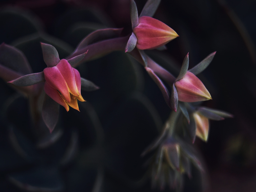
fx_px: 662
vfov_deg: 16.5
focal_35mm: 90
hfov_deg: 21.9
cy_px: 96
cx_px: 141
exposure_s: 1/200
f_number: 5.6
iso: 400
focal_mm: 55
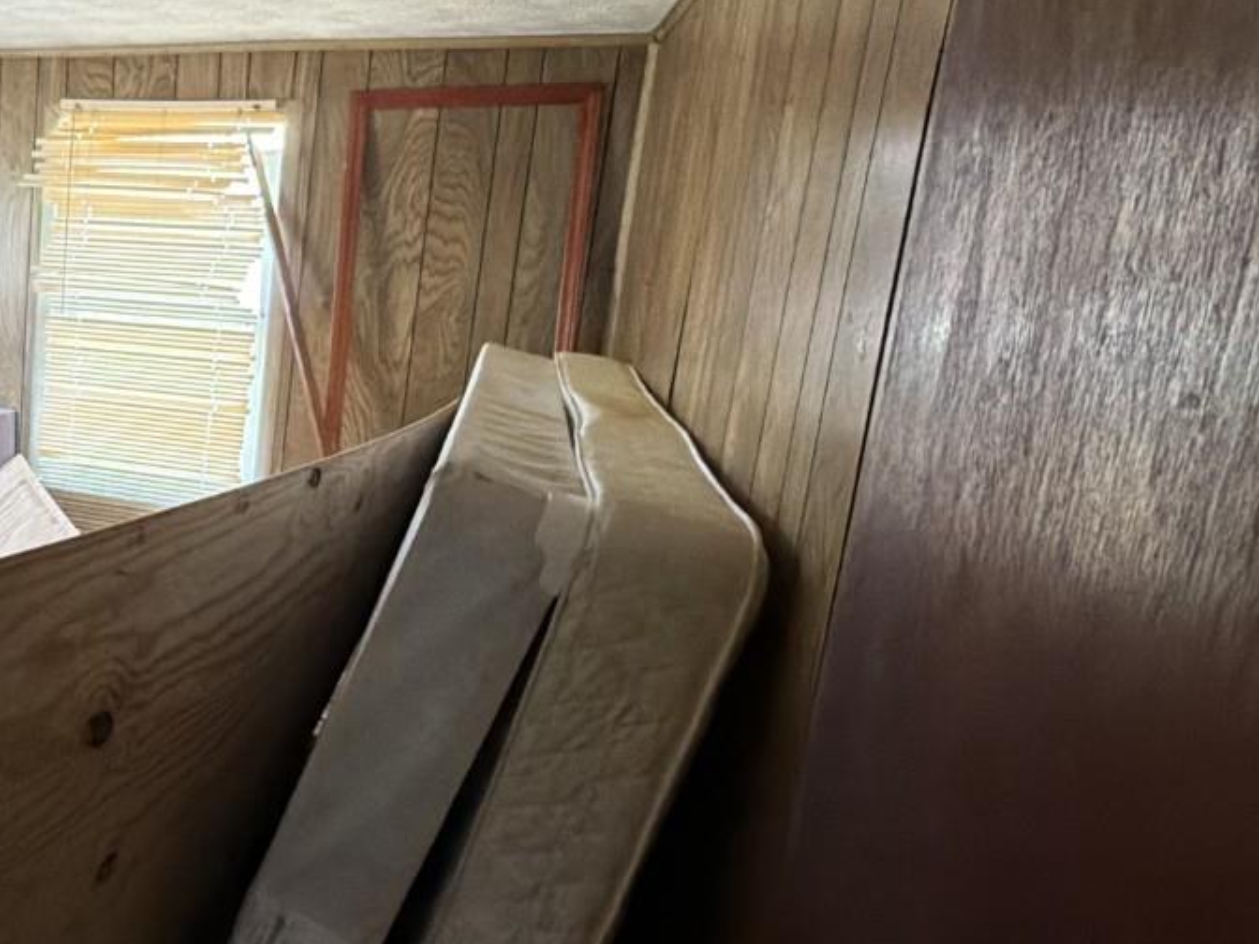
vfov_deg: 46.8
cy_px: 435
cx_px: 30
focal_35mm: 30
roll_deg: -2.9
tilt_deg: -11.2
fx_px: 1091
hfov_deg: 50.0
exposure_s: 1/60
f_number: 2.2
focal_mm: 2.22
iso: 800
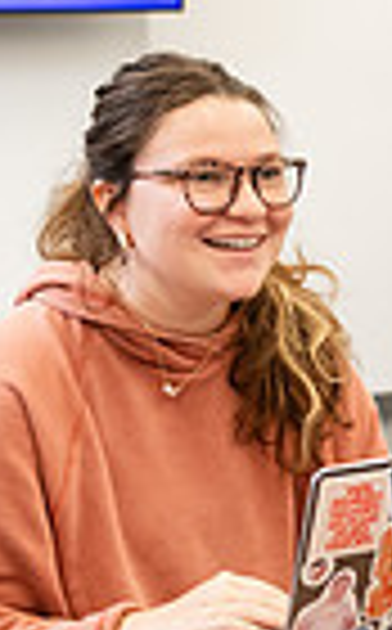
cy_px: 367
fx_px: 2540
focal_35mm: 148
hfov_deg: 8.6
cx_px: 649
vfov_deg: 14.1
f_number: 3.2
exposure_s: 1/200
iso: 1000
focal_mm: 35
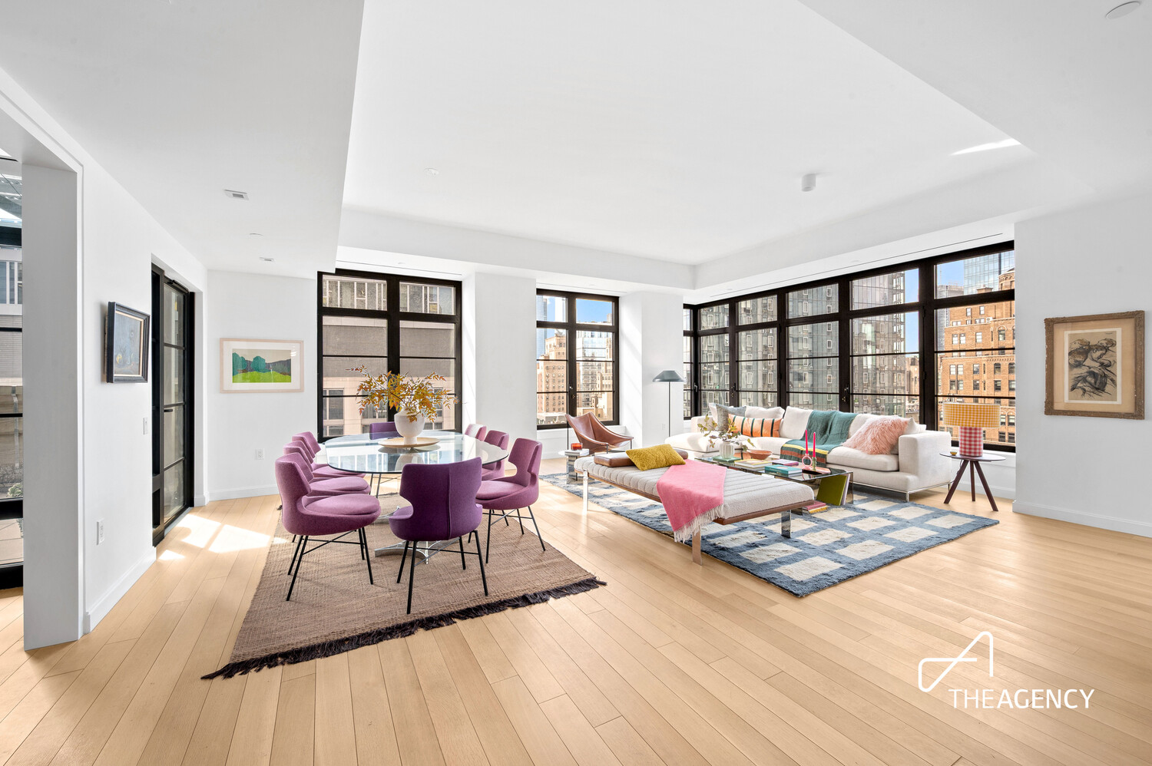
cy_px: 383
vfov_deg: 81.1
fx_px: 448
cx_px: 576
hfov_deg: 104.3
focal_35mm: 14
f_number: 13
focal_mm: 14
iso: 250
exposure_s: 1/3
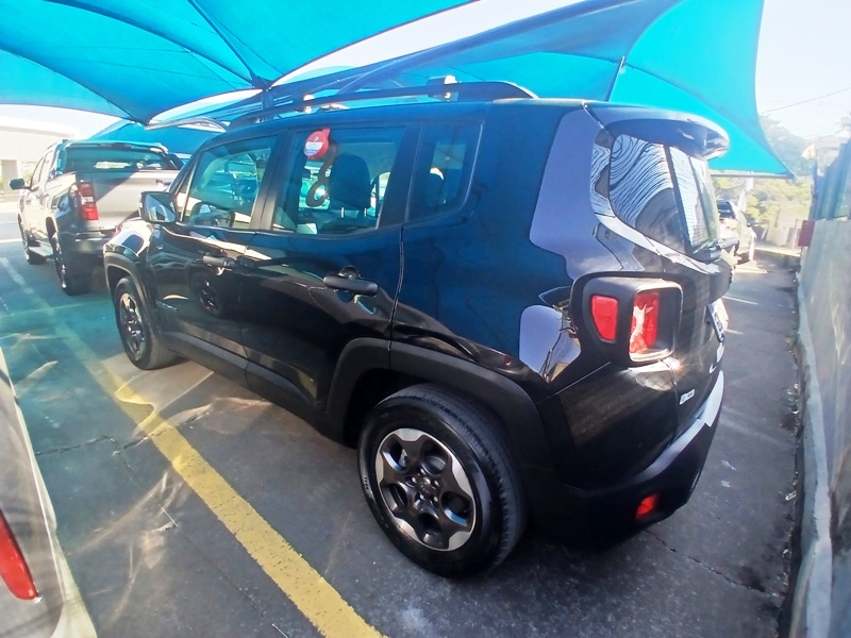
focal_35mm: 17
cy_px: 319
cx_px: 426
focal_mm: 1.4
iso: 64
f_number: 2.2
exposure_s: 1/120
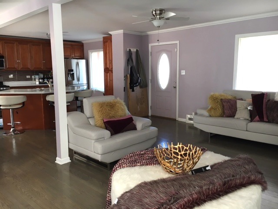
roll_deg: +0.4
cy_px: 104
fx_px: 233
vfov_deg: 48.2
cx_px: 139
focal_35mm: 29
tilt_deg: -8.5
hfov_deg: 61.7
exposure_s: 1/30
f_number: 2.2
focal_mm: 4.15
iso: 64
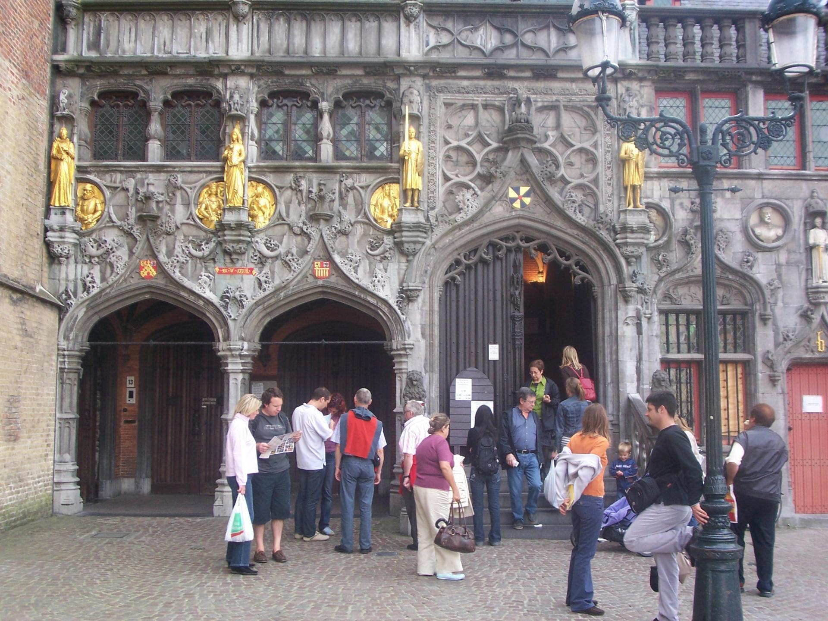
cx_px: 414
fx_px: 933
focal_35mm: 39
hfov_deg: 47.9
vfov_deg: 36.8
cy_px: 310
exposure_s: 1/60
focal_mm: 6.4
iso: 64
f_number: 3.9
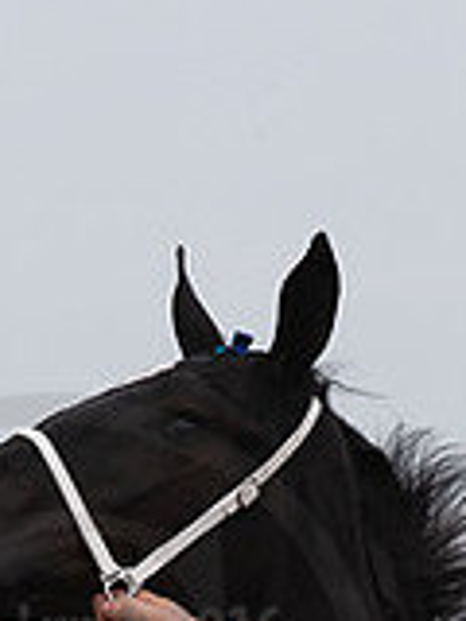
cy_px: 710
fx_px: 9711
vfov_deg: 3.7
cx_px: 45
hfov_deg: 2.7
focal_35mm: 541
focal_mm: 200
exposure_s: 1/1250
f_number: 5.6
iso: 640
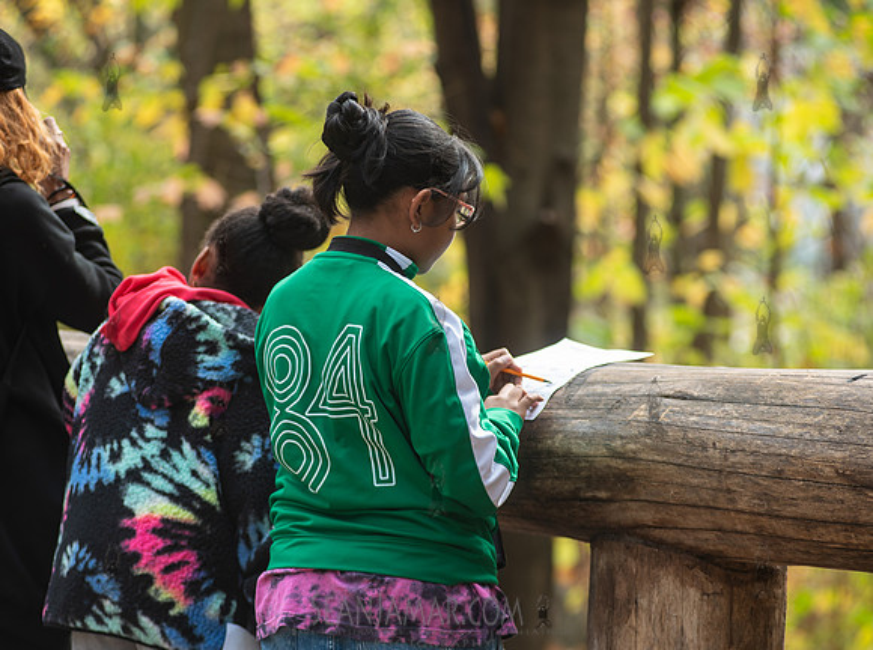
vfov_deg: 9.0
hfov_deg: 12.0
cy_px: 366
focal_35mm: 164
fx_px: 4136
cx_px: 434
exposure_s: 1/200
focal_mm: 135
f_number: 3.5
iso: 160
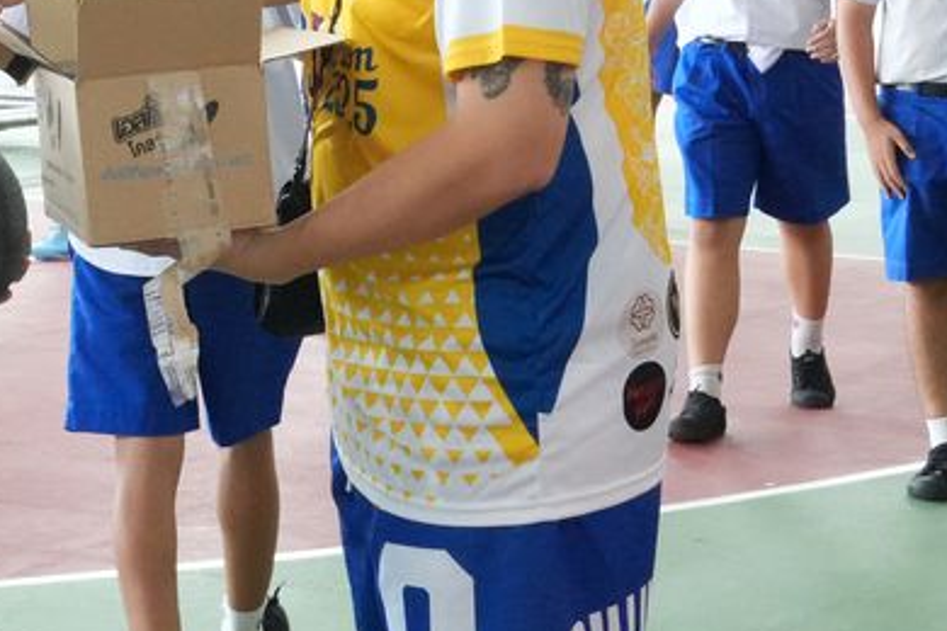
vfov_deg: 10.8
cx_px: 300
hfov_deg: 16.3
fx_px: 3300
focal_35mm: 125
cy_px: -17
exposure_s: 1/160
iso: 6400
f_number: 10
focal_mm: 29
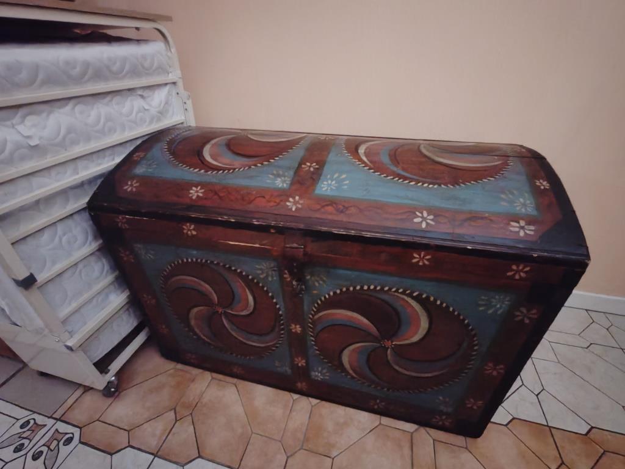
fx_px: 289
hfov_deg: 94.5
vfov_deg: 78.1
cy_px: 234
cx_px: 312
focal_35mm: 16
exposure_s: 1/17
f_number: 2.2
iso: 2500
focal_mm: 1.96
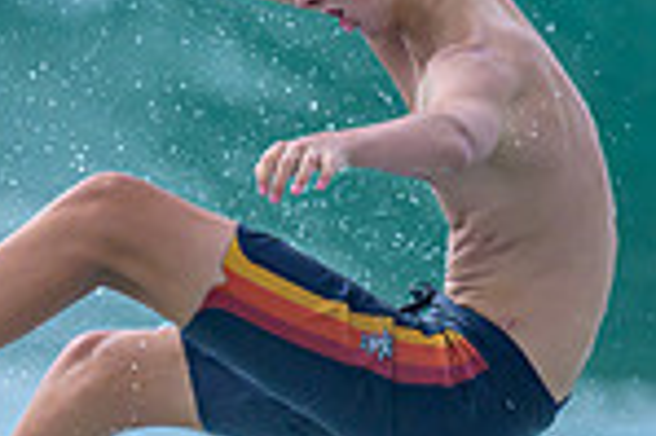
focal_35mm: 3514
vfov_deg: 0.4
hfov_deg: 0.6
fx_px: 63962
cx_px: -287
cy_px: 567
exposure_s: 1/3200
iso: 720
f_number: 6.3
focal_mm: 800
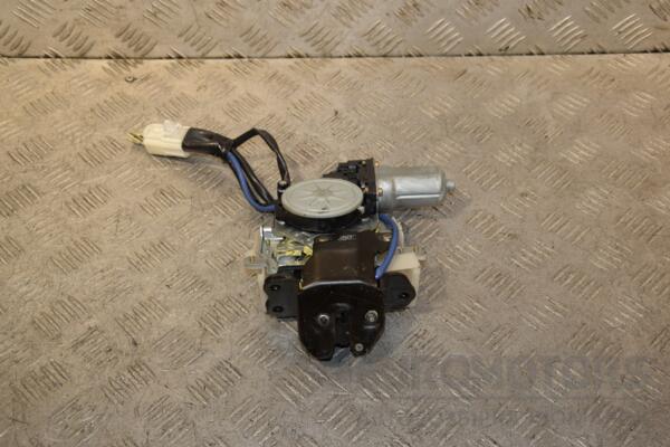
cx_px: 335
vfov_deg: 28.1
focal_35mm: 48
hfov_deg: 41.1
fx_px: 893
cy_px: 224
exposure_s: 1/200
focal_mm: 32
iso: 800
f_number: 6.3
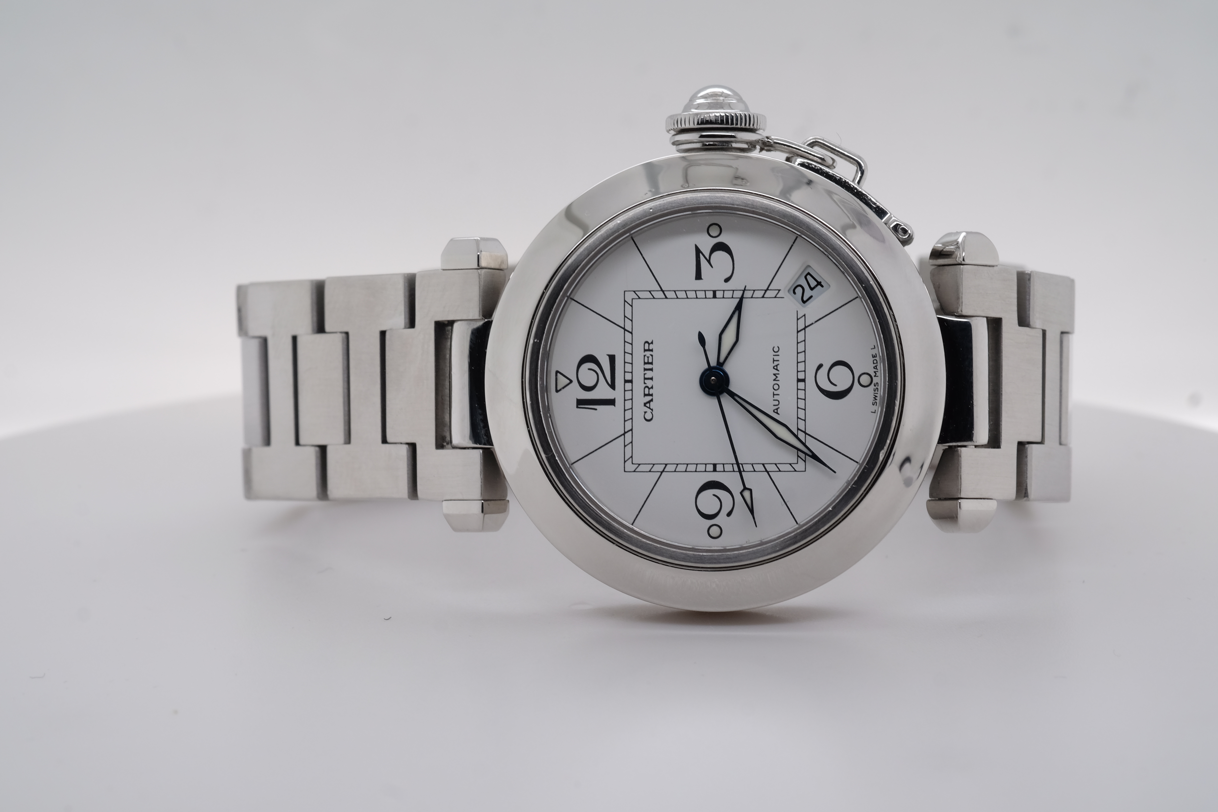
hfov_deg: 22.6
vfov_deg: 15.2
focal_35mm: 90
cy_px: 406
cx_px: 609
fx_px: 3045
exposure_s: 1/60
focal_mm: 60
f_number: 11
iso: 320
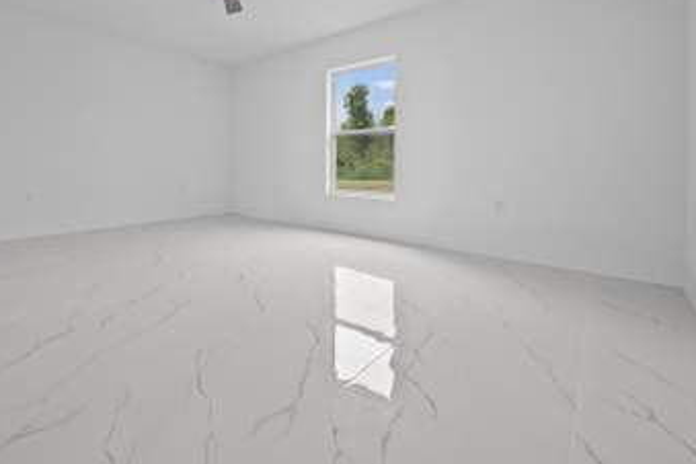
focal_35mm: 17
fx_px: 329
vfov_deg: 69.1
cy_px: 168
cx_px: 273
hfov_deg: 91.9
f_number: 9
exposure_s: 1/4
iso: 200
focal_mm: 12
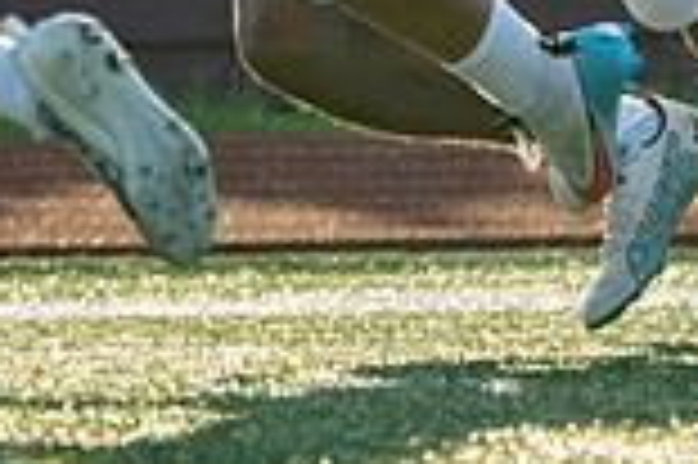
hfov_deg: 1.0
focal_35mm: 2099
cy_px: -307
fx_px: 40654
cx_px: -1023
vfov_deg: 0.7
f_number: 8
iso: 1600
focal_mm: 400
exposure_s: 1/1250
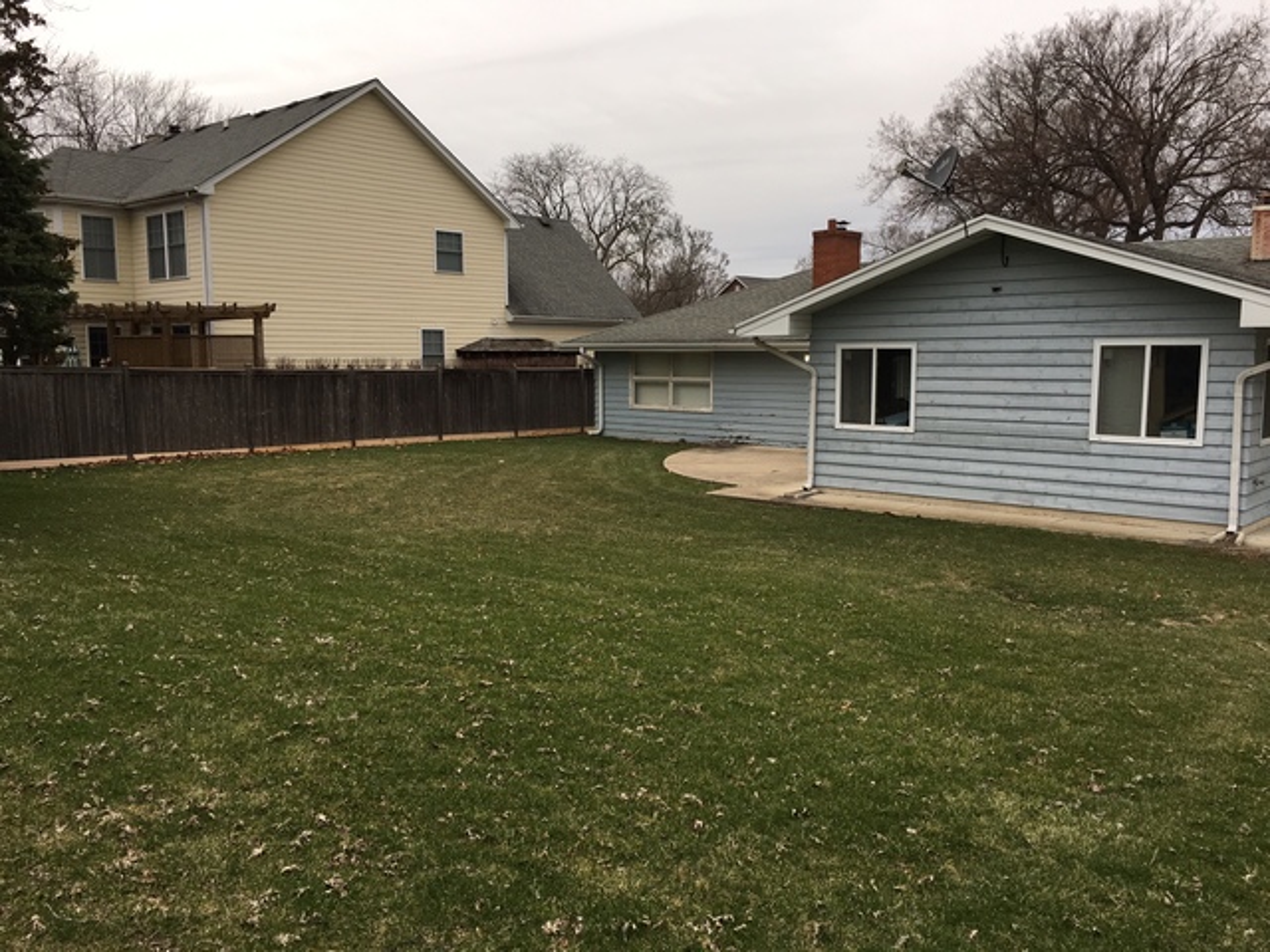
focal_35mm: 29
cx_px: 635
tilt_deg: -6.2
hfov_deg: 61.7
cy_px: 476
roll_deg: -1.2
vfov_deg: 48.2
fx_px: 1064
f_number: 2.2
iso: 32
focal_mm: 4.15
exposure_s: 1/545
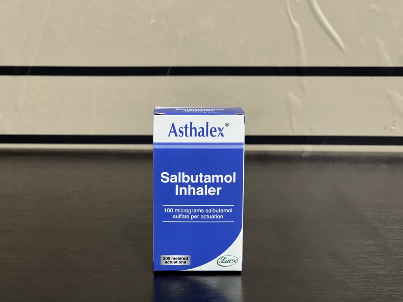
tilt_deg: -11.3
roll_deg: -0.7
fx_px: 896
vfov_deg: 19.1
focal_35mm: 77
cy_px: 151
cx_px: 202
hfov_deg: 25.3
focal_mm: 9
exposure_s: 1/15
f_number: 2.8
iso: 500
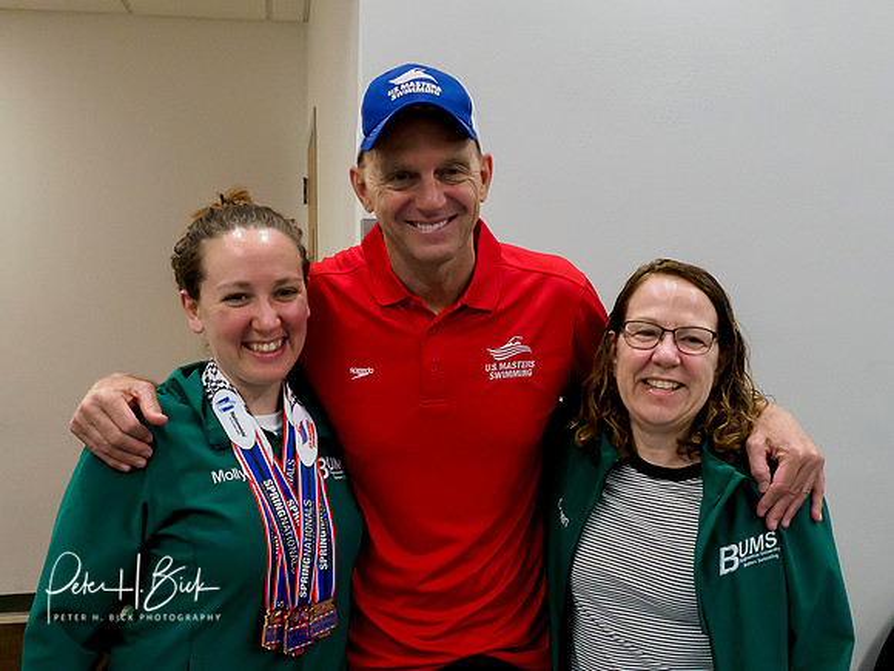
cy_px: 406
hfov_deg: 44.3
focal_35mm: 42
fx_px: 1094
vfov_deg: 33.9
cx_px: 504
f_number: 4
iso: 2500
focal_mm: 12
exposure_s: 1/125
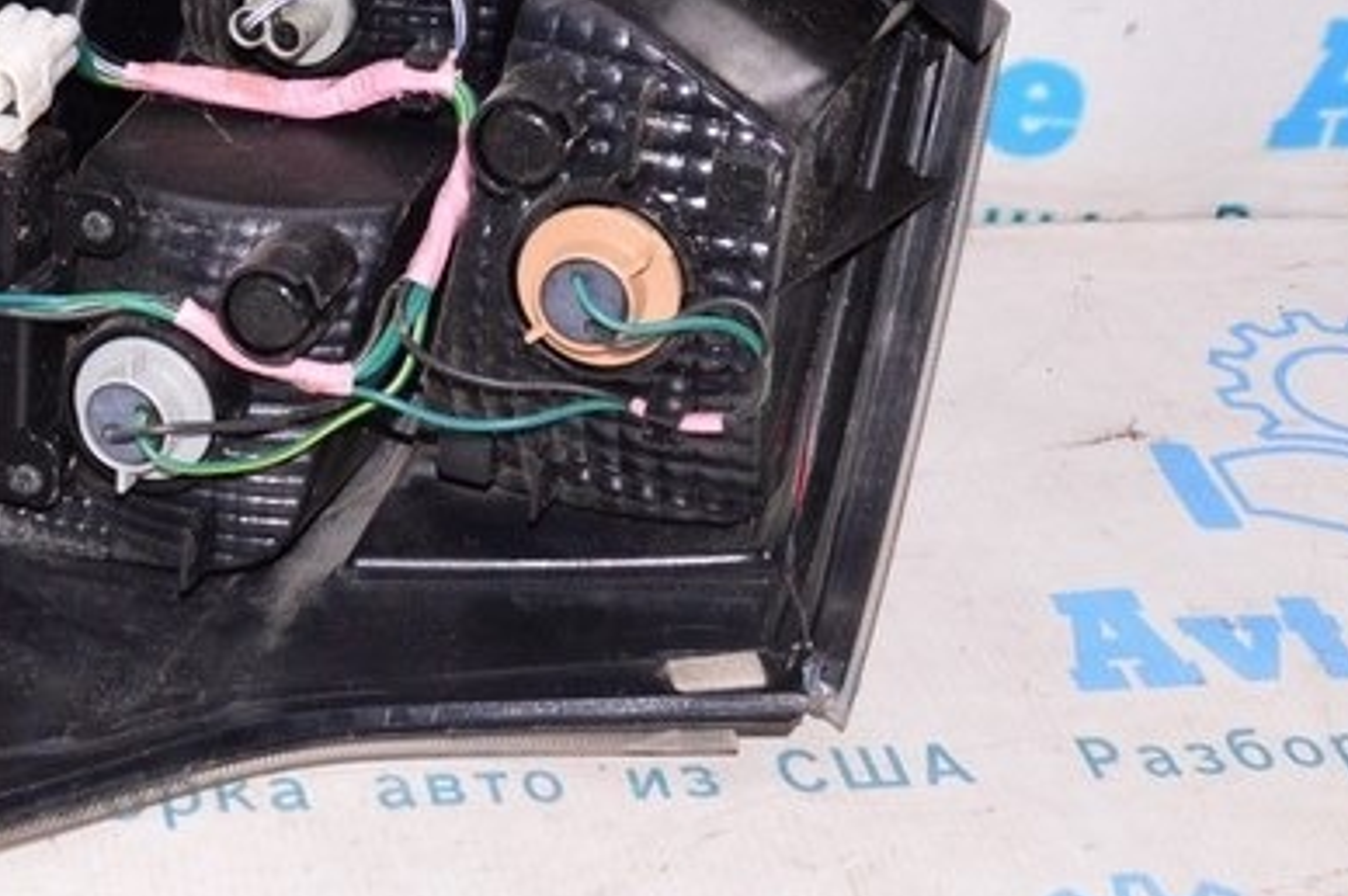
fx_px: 3255
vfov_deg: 15.6
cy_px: 273
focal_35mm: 87
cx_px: 122
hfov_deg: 22.8
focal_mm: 22
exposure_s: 1/200
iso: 1600
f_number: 8
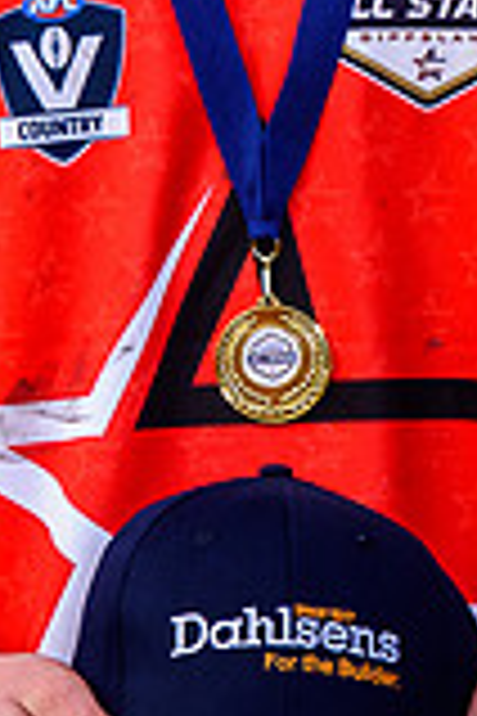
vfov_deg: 4.7
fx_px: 8764
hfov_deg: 3.1
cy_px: -140
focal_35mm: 441
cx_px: 331
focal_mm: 50
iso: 100
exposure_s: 1/160
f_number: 5.6
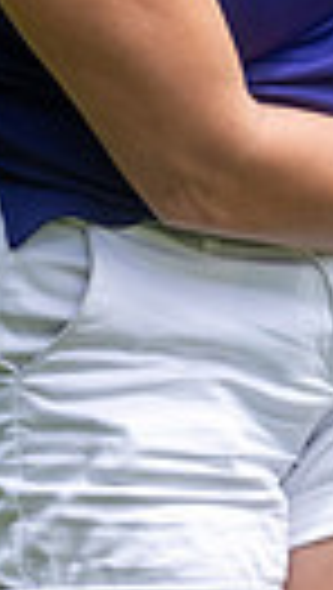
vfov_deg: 0.9
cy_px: -172
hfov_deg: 0.5
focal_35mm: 2473
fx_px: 38695
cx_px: 1194
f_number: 5.6
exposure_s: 1/800
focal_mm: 300
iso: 200
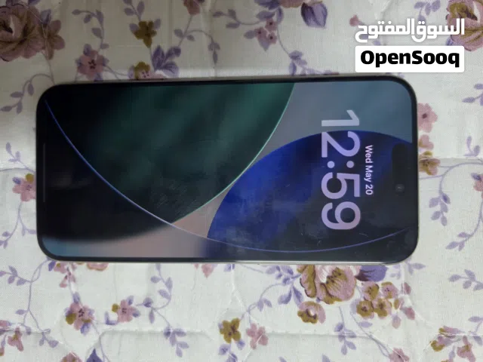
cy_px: 181
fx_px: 321
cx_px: 242
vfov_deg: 58.9
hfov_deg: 73.9
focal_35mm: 23
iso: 200
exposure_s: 1/120
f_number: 1.4
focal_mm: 6.5
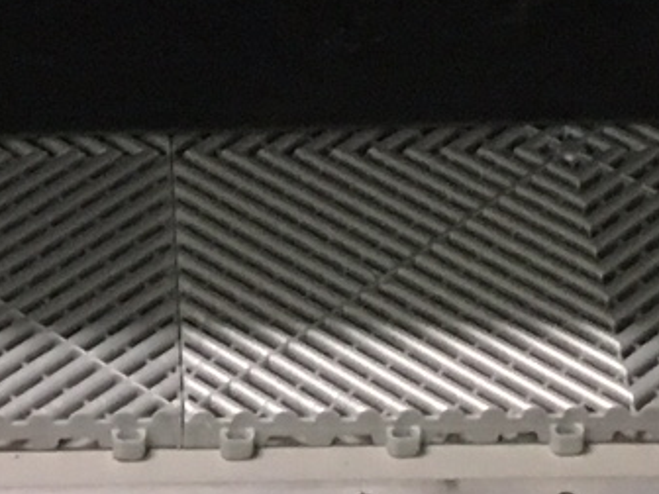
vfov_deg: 7.5
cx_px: 304
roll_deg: -1.6
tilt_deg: -14.0
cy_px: -961
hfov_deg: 11.4
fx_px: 3313
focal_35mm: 174
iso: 200
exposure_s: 1/33
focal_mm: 4.15
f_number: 2.2
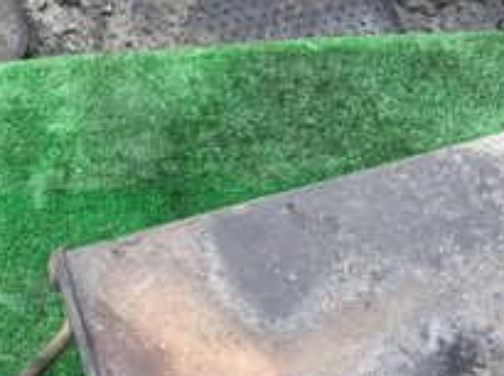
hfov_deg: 21.6
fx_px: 1279
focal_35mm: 88
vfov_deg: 16.5
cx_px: 489
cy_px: 334
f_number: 3.2
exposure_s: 1/60
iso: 100
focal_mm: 5.4
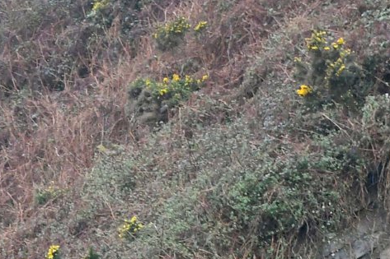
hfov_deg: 4.5
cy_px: 494
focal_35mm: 455
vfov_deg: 3.0
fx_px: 4927
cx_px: 44
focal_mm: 70
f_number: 9
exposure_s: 1/320
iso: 1600
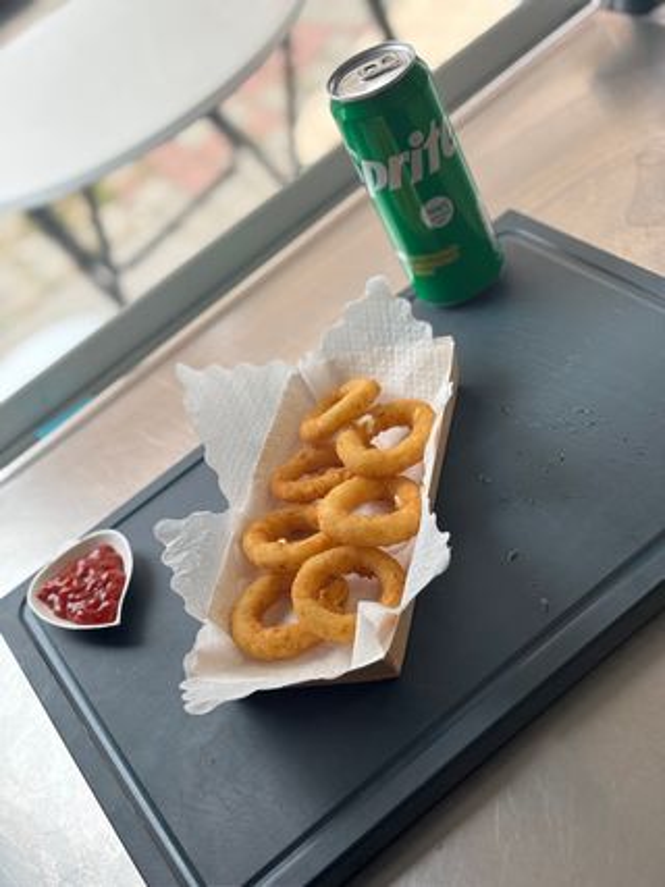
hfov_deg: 28.0
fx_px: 1333
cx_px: 332
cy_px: 444
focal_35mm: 52
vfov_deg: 36.8
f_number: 1.6
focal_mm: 5.96
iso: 32
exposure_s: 1/180
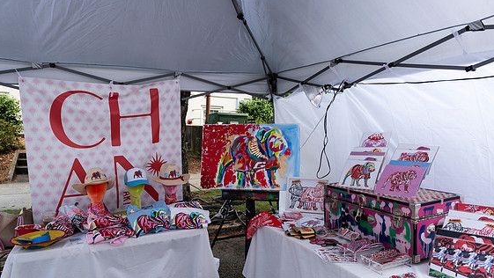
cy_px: 154
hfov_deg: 71.9
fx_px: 341
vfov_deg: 44.4
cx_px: 252
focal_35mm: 26
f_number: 4
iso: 160
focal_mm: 24
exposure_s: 1/320
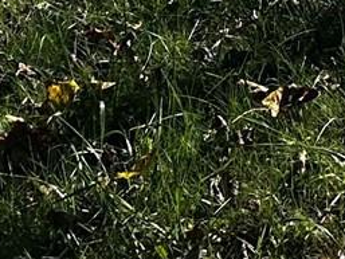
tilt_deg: +9.2
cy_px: -537
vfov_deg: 6.9
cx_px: 473
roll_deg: +1.5
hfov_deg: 10.1
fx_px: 1904
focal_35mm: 191
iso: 80
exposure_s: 1/5848
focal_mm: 6.86
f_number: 1.78
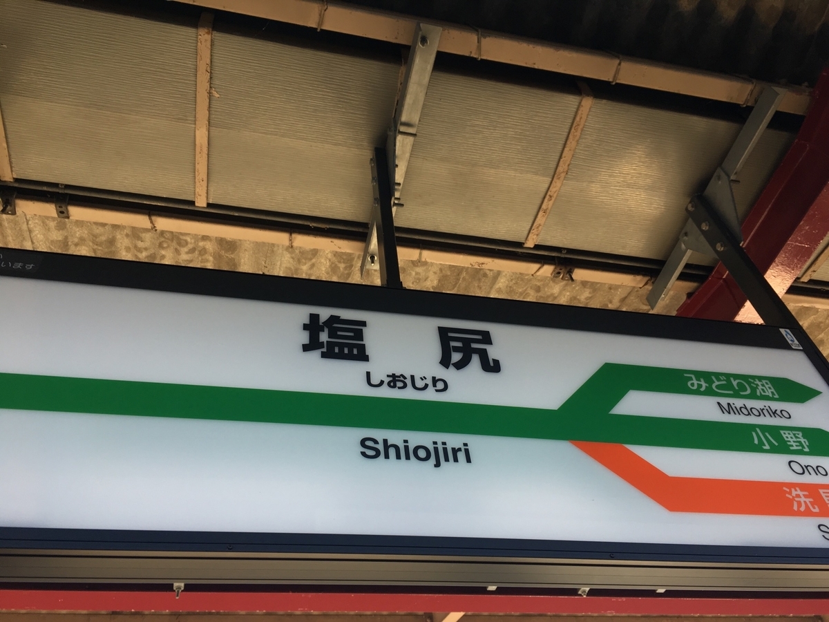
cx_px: 414
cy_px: 311
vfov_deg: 48.2
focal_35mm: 29
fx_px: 695
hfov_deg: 61.7
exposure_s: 1/120
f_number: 2.2
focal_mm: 4.15
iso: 32
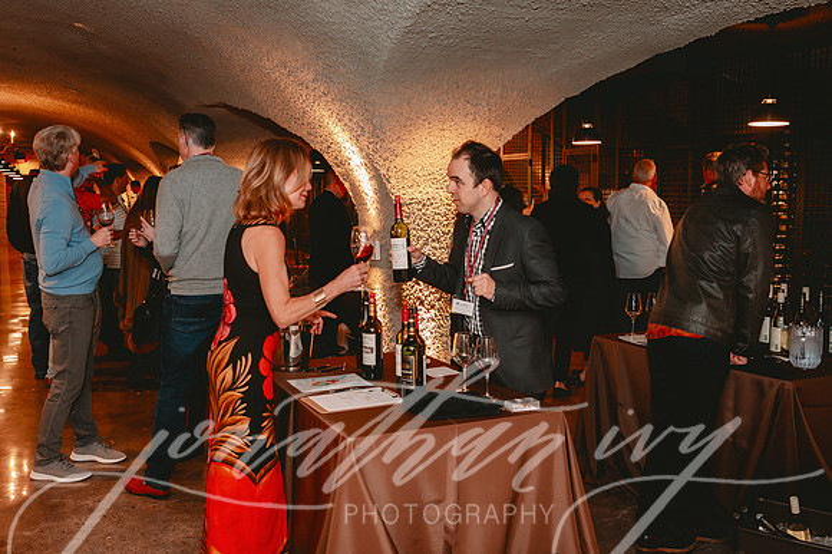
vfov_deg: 37.1
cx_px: 404
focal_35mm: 36
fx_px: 824
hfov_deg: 53.6
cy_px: 265
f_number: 4
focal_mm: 29
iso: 3200
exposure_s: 1/60
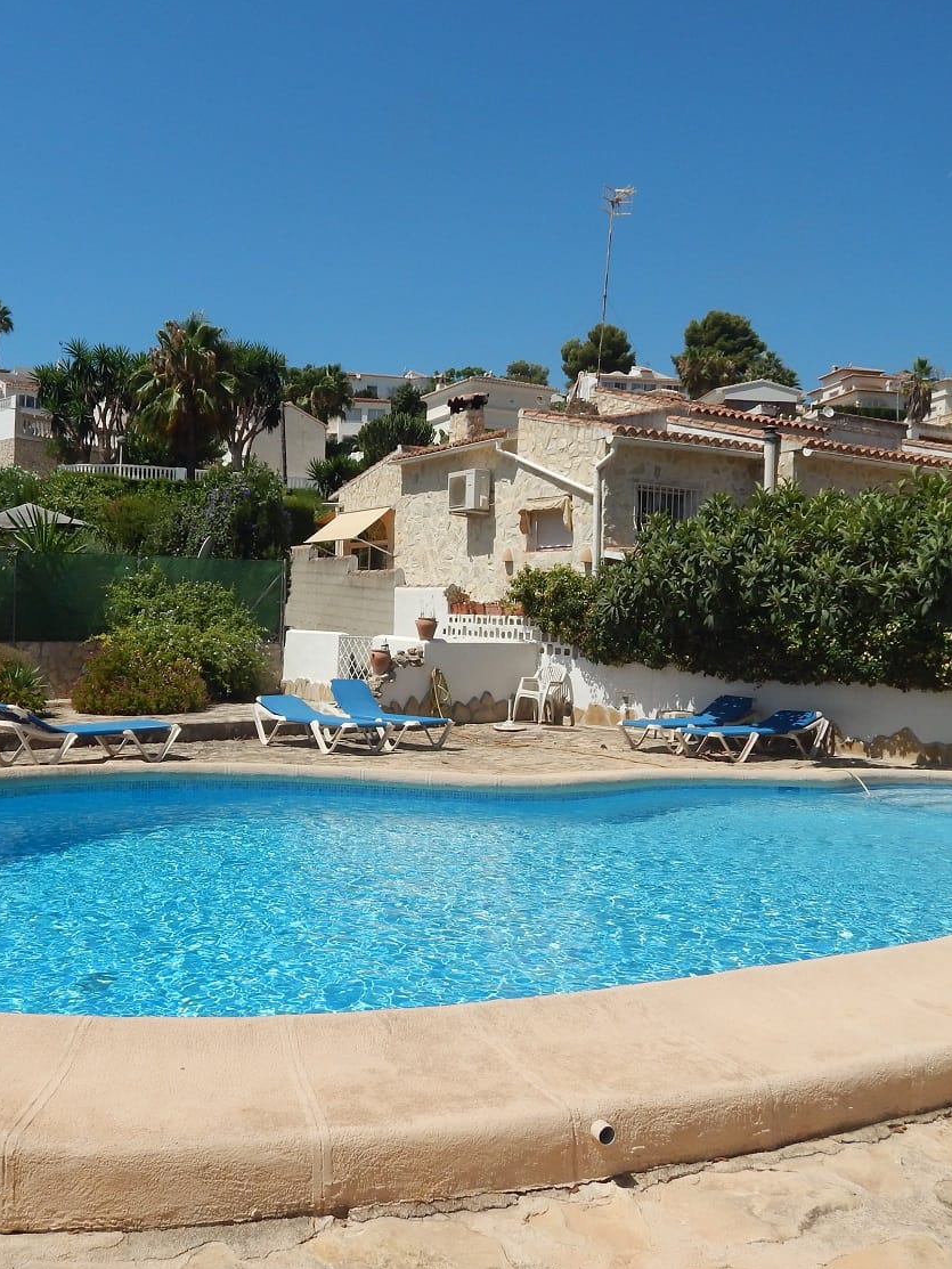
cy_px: 637
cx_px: 376
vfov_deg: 58.3
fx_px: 1137
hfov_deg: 45.2
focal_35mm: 31
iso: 125
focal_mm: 4
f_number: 6
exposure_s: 1/1000
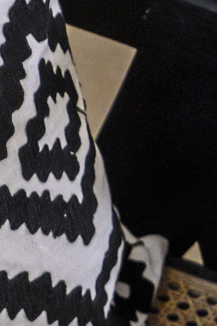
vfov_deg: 11.7
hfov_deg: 7.6
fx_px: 1536
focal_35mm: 170
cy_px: 428
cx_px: -264
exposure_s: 1/125
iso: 1600
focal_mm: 35
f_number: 4
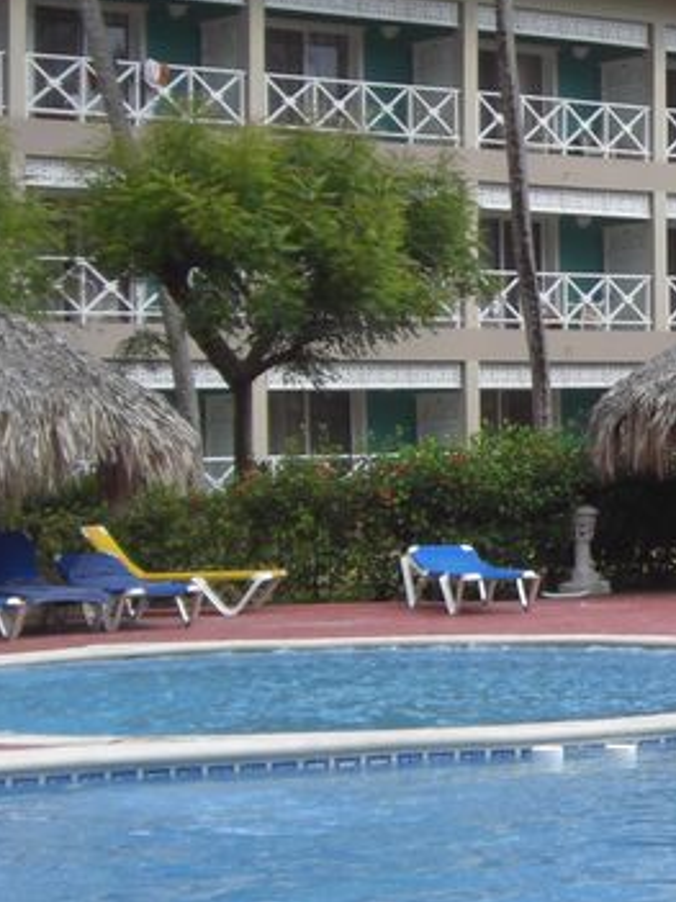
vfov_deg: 17.7
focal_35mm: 111
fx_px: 2892
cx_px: 1013
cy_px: 455
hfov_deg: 12.7
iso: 64
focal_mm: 6.2
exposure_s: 1/640
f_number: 2.7
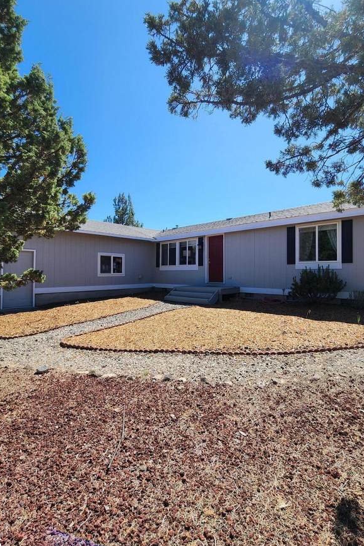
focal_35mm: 15
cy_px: 268
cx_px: 191
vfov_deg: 100.4
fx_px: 227
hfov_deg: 77.3
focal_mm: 2.2
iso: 50
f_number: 2.2
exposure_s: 1/1154
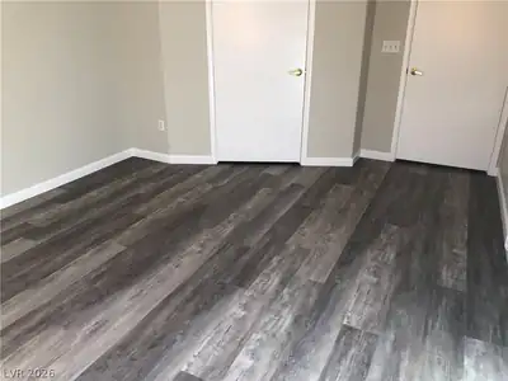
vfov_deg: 49.7
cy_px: 190
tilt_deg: -23.1
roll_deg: -0.3
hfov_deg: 63.4
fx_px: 411
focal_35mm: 28
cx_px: 254
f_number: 1.8
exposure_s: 1/30
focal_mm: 3.99
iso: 40
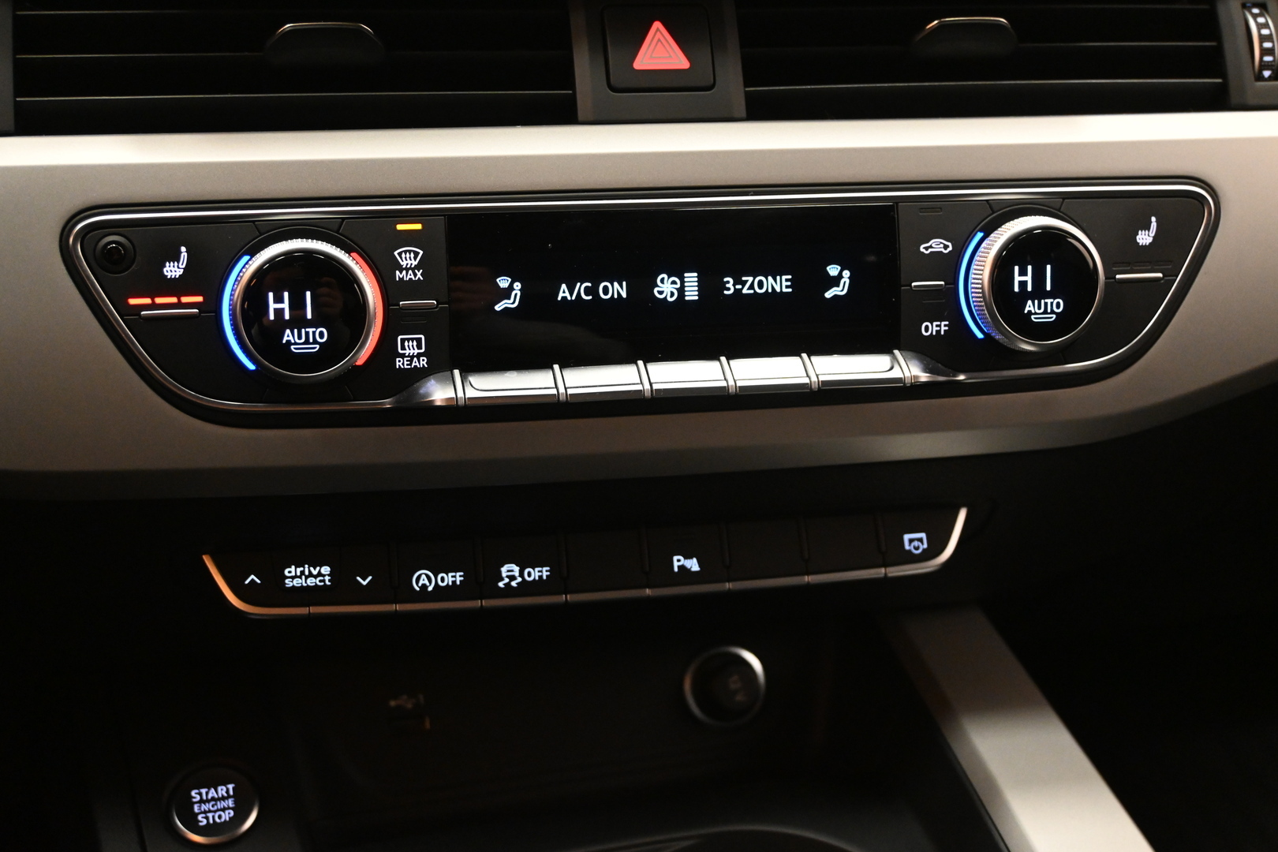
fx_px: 1677
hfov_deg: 41.7
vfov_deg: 28.5
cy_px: 426
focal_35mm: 47
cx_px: 639
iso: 3200
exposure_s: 1/50
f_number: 5
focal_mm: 31.5
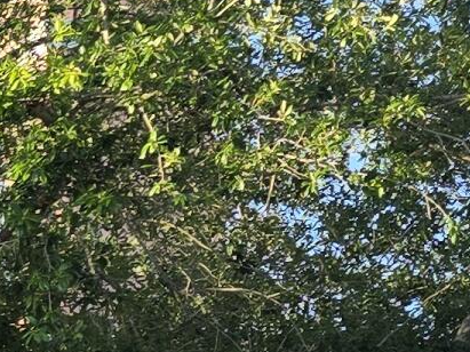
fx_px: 2280
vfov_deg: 8.7
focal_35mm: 168
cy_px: 485
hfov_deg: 9.3
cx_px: -962
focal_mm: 6.3
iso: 12
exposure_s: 1/210
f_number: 1.7
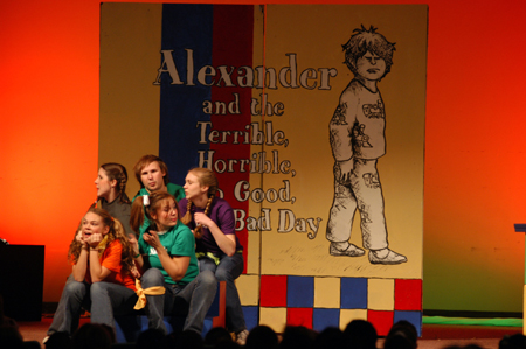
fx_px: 3393
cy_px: 174
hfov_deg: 8.9
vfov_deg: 5.9
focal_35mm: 232
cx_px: 263
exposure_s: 1/50
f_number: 2.8
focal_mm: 155
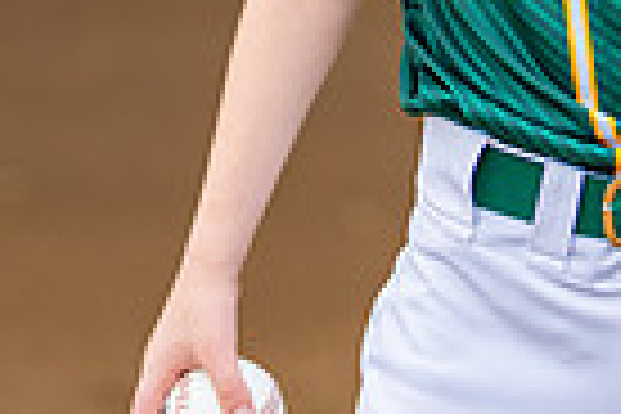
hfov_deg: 7.8
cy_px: -363
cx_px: 571
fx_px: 4519
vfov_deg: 5.2
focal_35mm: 262
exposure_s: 1/3200
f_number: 1.2
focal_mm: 50
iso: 200
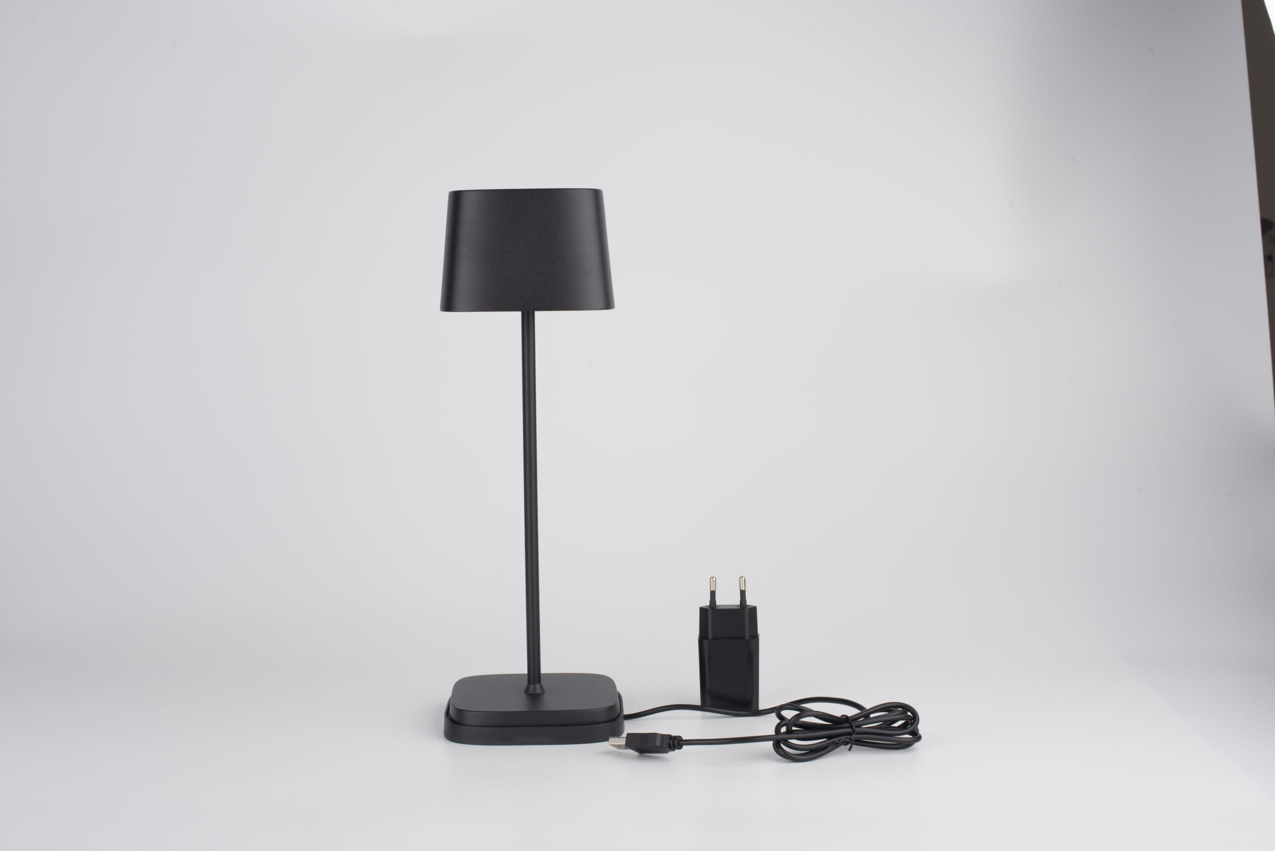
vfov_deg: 27.0
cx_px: 638
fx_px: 1771
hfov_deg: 39.6
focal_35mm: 50
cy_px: 426
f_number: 16
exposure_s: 1/100
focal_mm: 50
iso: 100
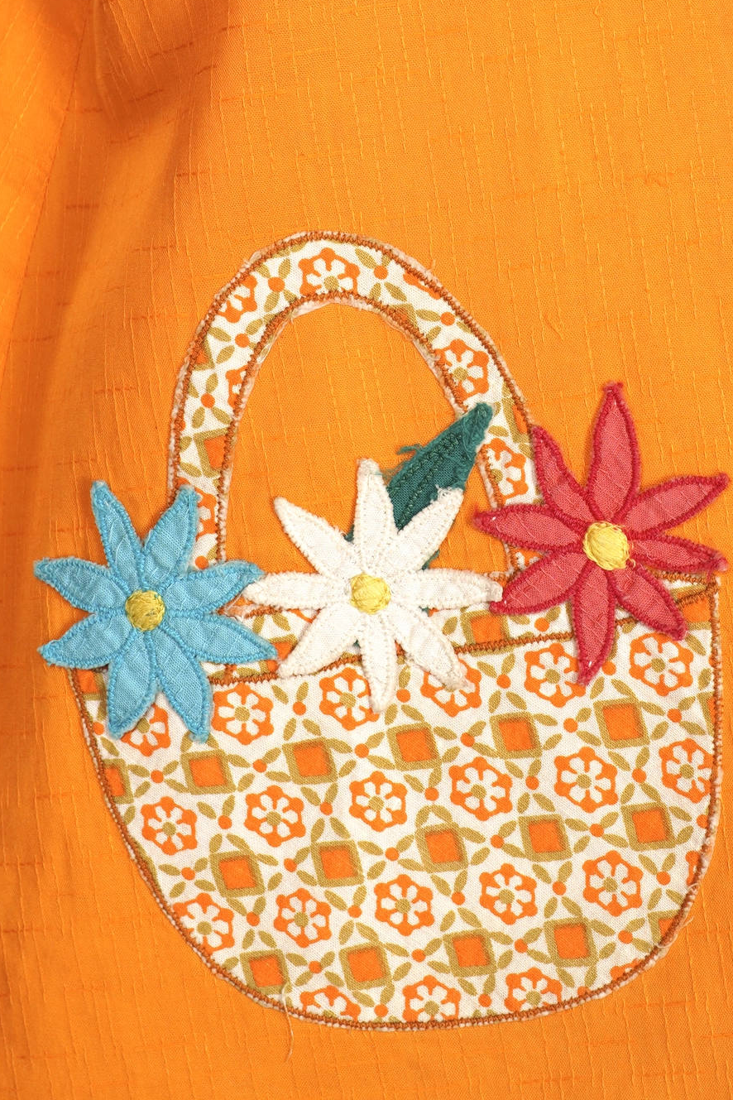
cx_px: 506
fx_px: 3176
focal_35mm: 104
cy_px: 226
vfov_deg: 19.4
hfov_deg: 13.1
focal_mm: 32
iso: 200
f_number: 7.1
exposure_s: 1/13
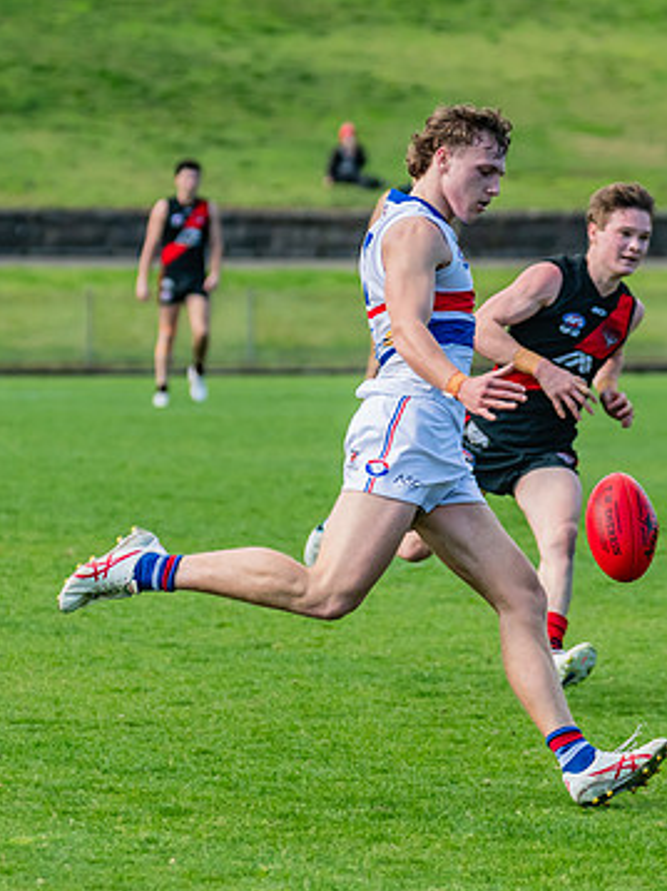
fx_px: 10263
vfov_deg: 5.0
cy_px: 412
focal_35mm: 399
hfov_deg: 3.7
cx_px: 474
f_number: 6.3
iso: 800
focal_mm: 210
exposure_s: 1/1600
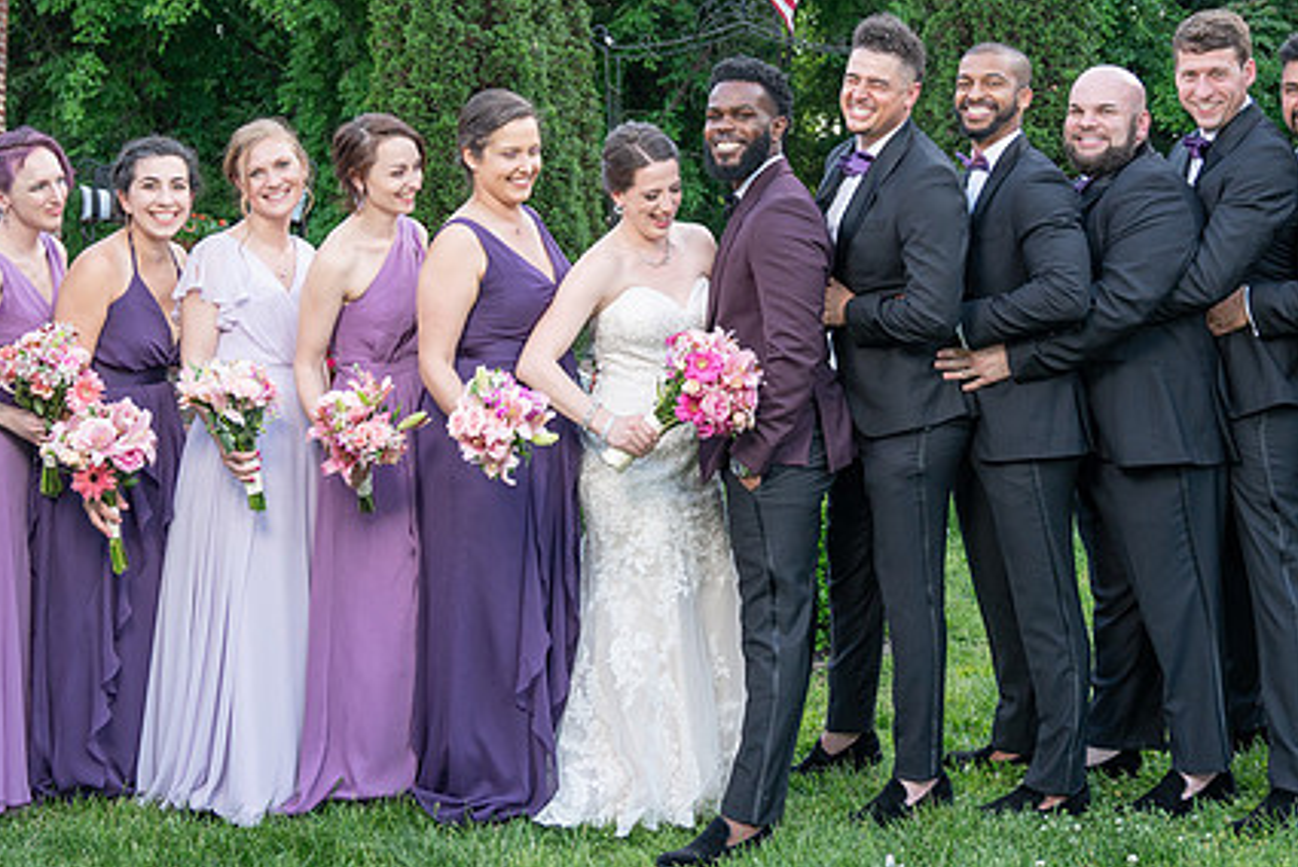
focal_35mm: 48
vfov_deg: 27.7
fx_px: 1732
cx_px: 691
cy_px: 197
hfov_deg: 41.1
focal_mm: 29
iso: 250
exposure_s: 1/200
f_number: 4
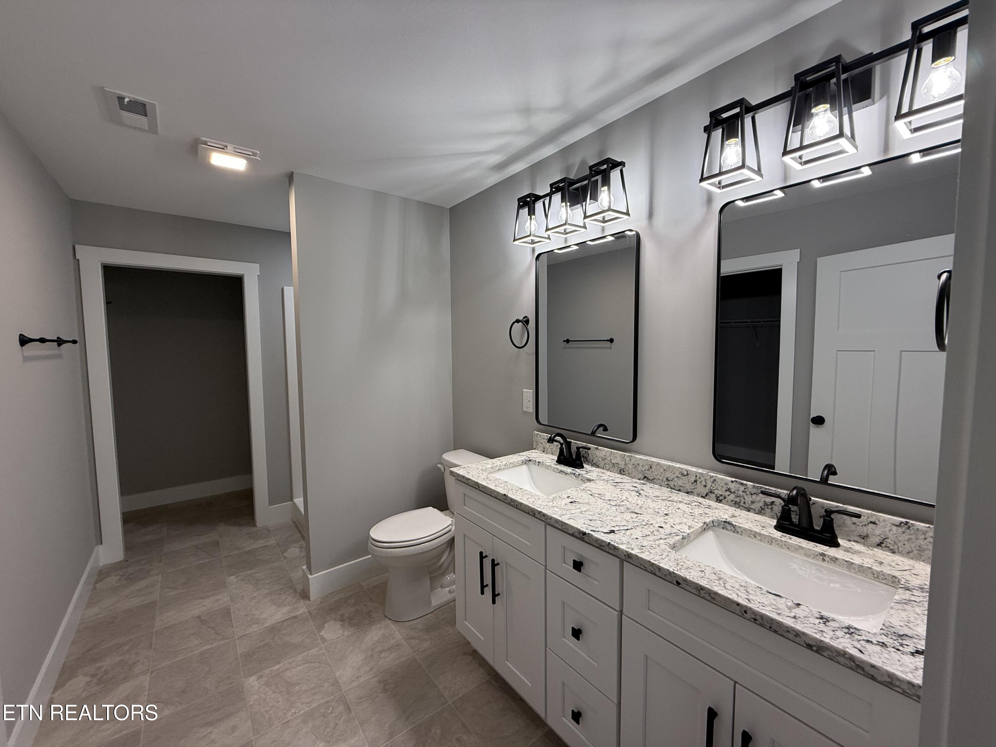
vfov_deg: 85.7
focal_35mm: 14
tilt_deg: -4.3
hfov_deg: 102.1
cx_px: 498
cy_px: 374
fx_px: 403
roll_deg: +0.6
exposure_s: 1/120
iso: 125
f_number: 2.2
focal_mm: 2.22
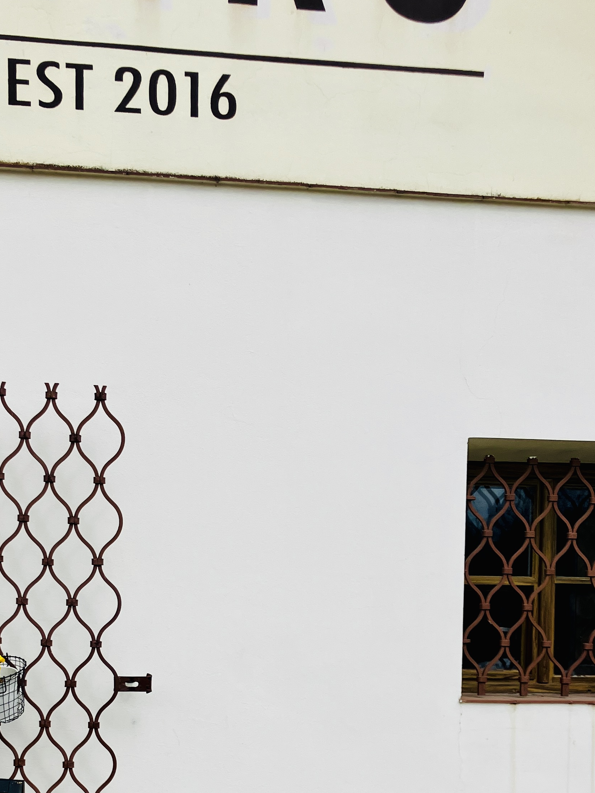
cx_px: 201
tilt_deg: -1.5
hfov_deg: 28.4
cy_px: 650
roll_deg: -0.3
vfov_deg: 36.1
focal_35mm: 51
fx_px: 1169
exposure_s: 1/3745
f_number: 1.8
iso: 32
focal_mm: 3.99
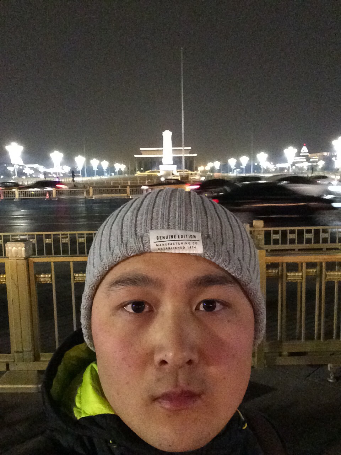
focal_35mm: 31
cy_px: 228
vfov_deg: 58.4
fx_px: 407
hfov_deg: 45.4
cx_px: 170
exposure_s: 1/17
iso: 1250
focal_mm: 2.15
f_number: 2.4
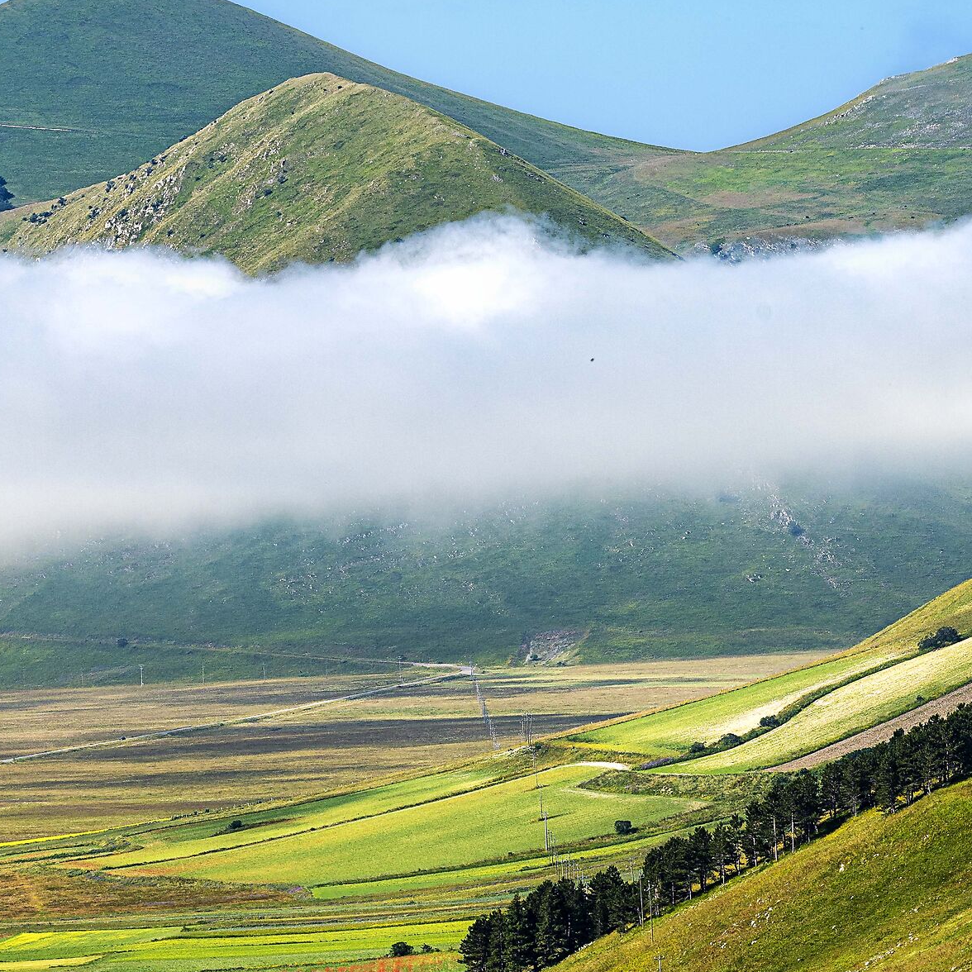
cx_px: 350
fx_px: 8482
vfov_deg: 6.6
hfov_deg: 6.6
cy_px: 764
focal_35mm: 267
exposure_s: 1/320
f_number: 11
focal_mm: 154
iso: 200
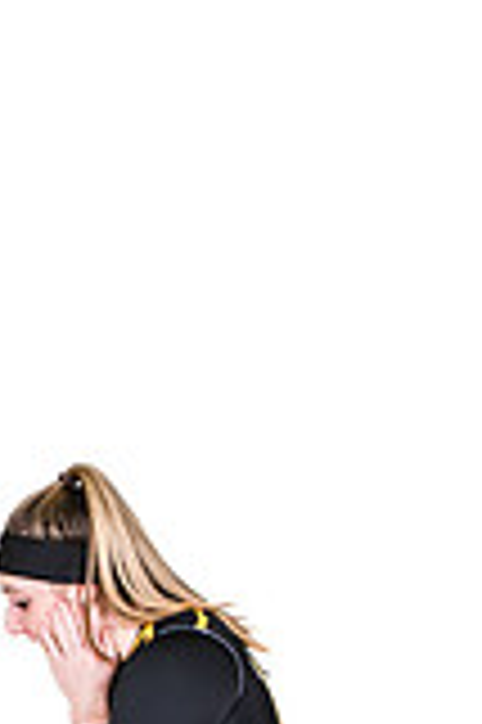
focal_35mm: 315
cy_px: 917
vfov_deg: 6.5
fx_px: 6339
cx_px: -122
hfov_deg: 4.3
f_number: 6.3
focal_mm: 75
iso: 200
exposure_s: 1/160
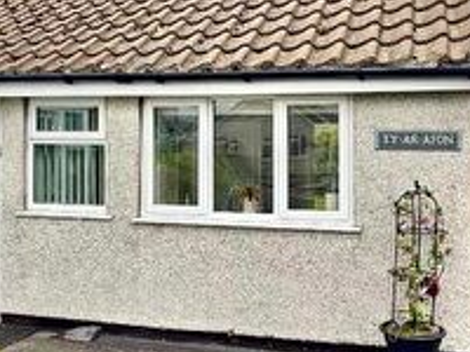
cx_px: 219
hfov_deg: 38.9
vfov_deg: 29.5
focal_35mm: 49
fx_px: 665
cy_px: 126
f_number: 2.2
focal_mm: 2.22
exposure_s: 1/2611
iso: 50
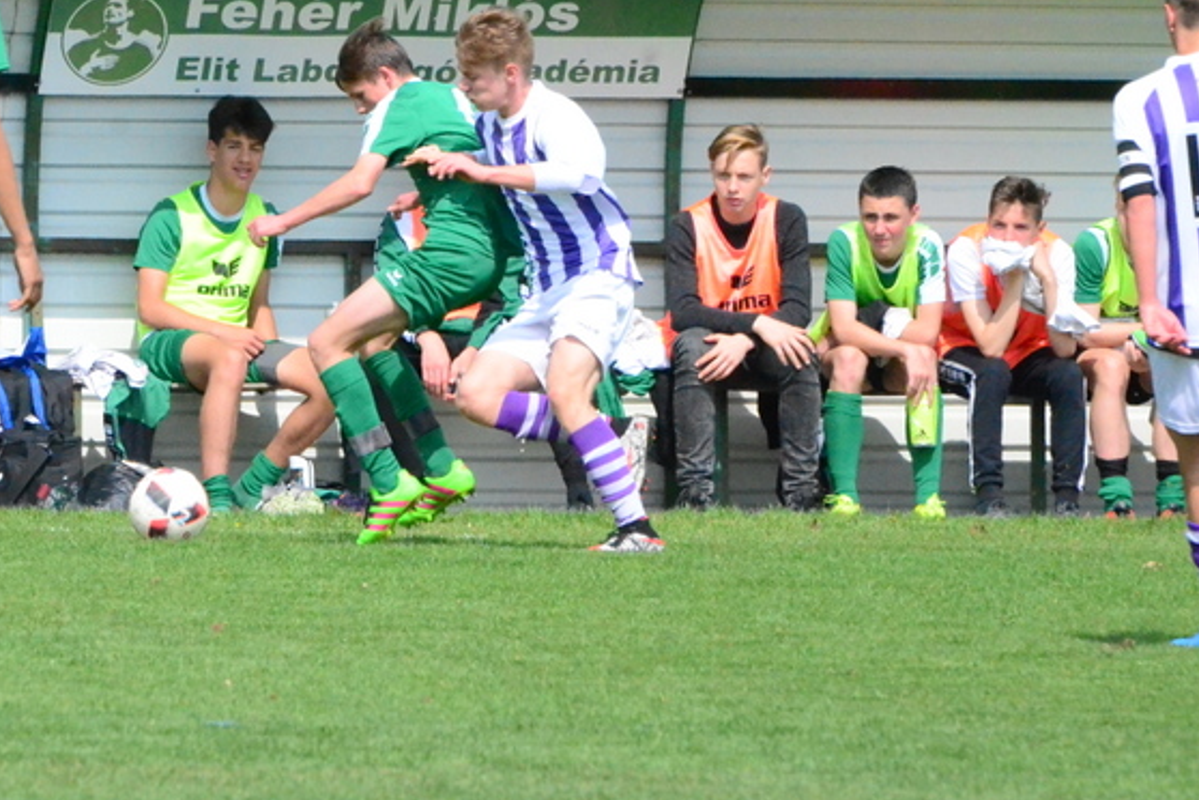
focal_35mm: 724
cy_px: 338
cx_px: 413
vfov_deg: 1.9
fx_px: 24111
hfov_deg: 2.8
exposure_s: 1/8000
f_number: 11
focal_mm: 300
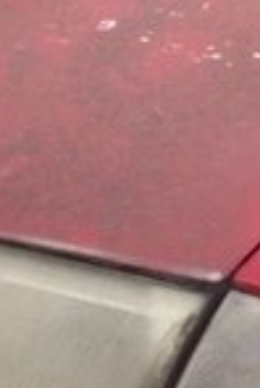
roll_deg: -8.6
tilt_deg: -22.4
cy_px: -127
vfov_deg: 12.9
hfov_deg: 7.9
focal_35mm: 153
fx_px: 1654
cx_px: 751
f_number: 2.4
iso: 64
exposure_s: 1/60
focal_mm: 4.12
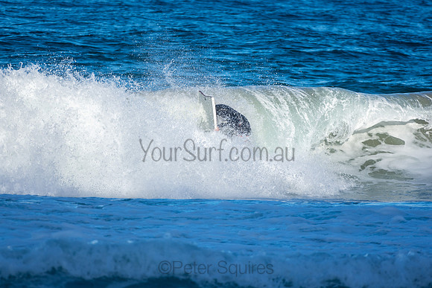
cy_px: 144
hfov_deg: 2.7
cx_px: 216
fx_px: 9002
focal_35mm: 750
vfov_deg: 1.8
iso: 125
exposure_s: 1/1000
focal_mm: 500
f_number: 5.6
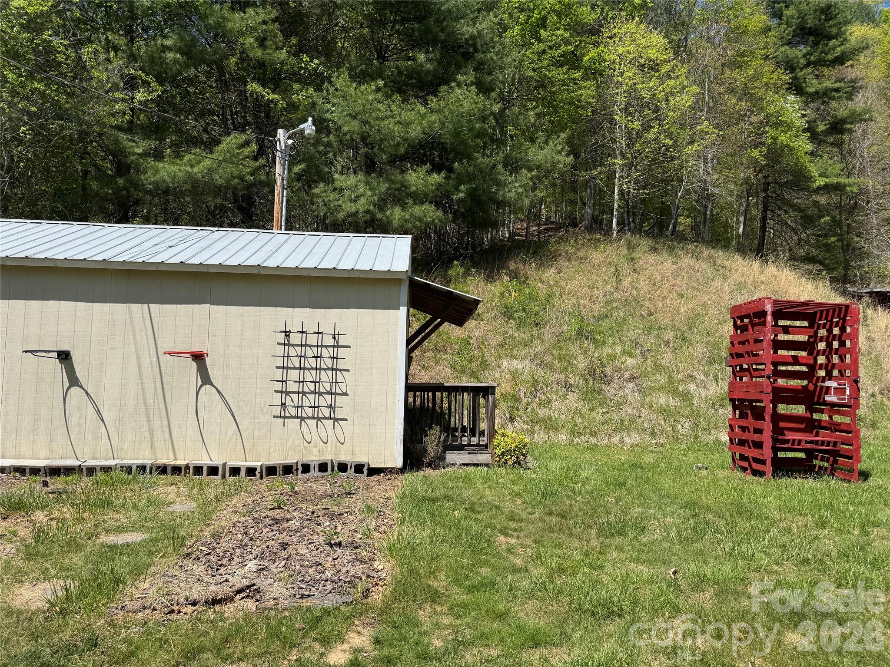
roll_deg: -2.4
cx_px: 445
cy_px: 334
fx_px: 617
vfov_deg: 56.8
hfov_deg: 71.6
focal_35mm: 24
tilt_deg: +4.0
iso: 80
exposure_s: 1/4608
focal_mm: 6.76
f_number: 1.78
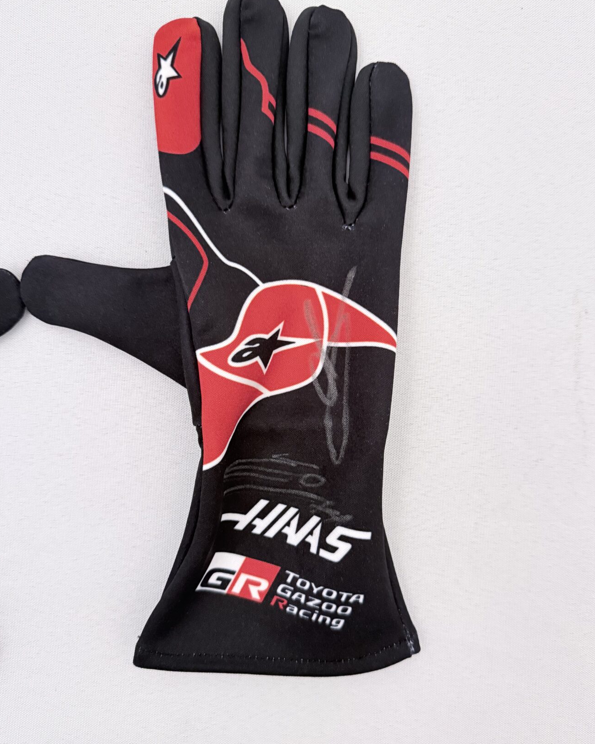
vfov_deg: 66.0
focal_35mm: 26
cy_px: 381
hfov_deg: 54.9
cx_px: 305
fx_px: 572
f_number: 1.78
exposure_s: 1/33
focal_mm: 6.76
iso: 640
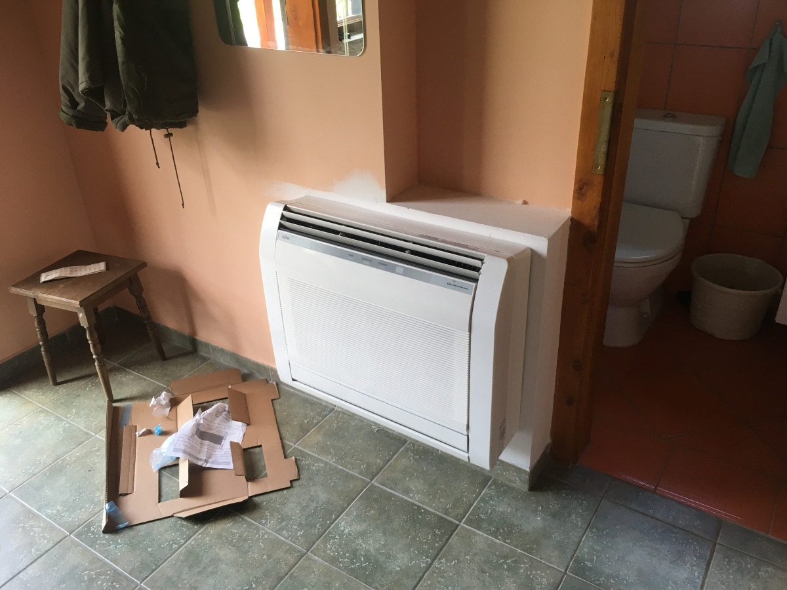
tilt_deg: -28.3
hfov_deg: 61.7
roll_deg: +3.0
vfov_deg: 48.2
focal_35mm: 29
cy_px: 295
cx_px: 394
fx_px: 659
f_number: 2.2
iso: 32
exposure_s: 1/33
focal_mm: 4.15
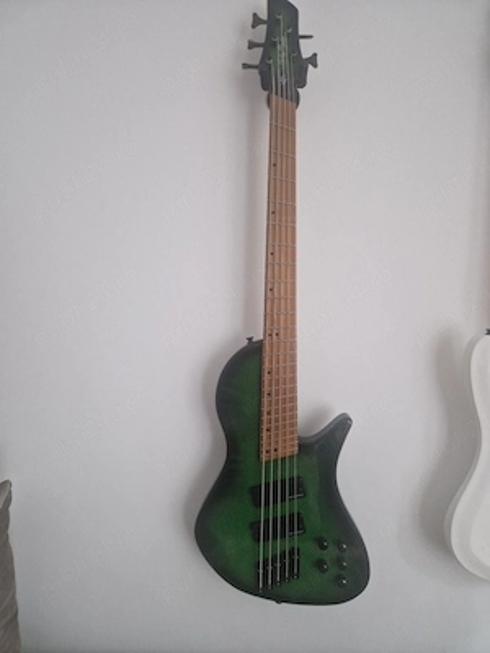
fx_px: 434
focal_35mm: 23
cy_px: 326
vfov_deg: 73.9
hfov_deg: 58.9
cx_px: 245
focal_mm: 5.4
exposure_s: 1/50
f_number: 1.8
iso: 640
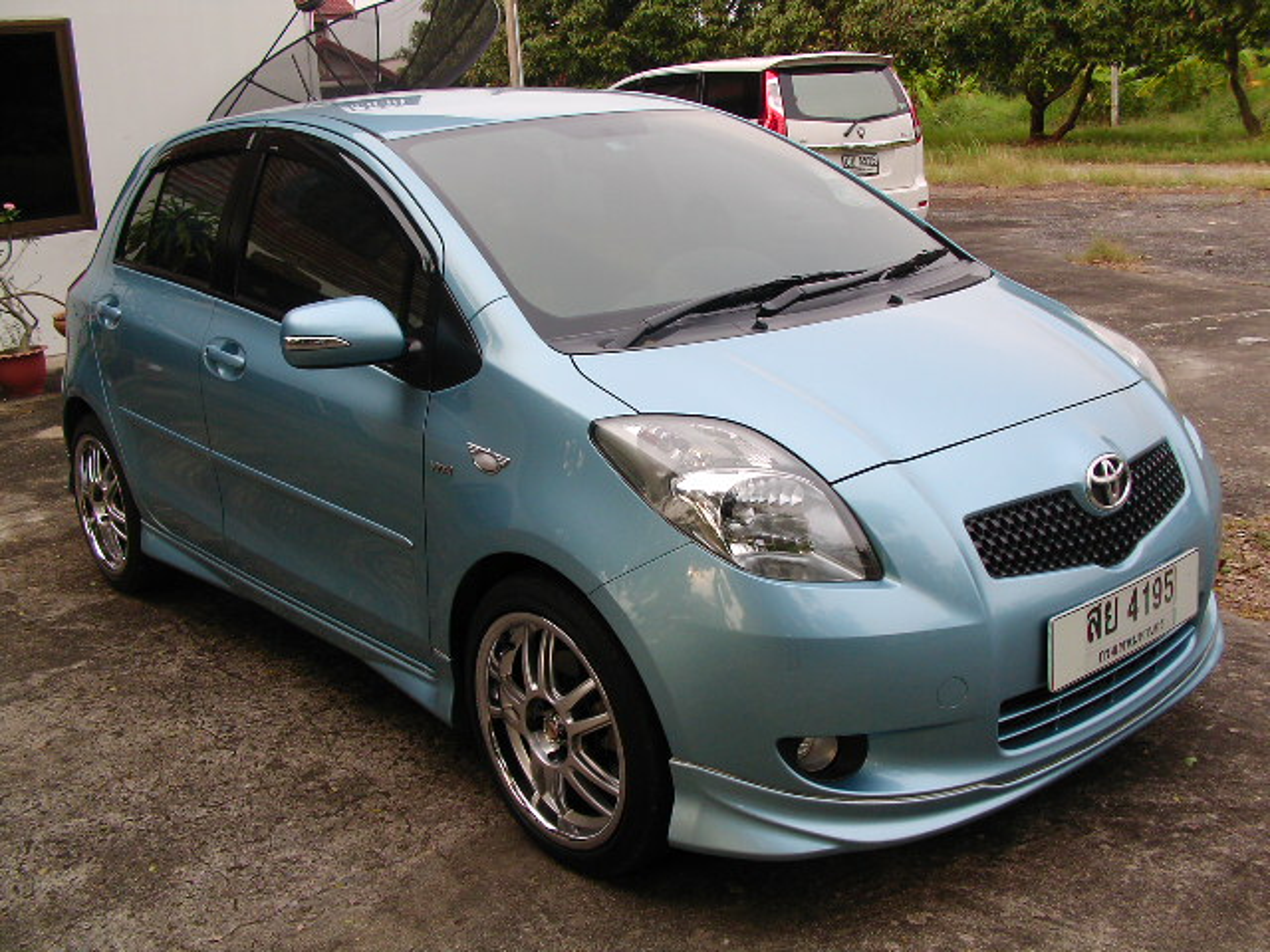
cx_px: 635
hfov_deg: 49.0
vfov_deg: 37.7
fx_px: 1394
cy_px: 476
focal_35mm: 38
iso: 50
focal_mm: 5.8
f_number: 3.5
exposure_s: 1/173
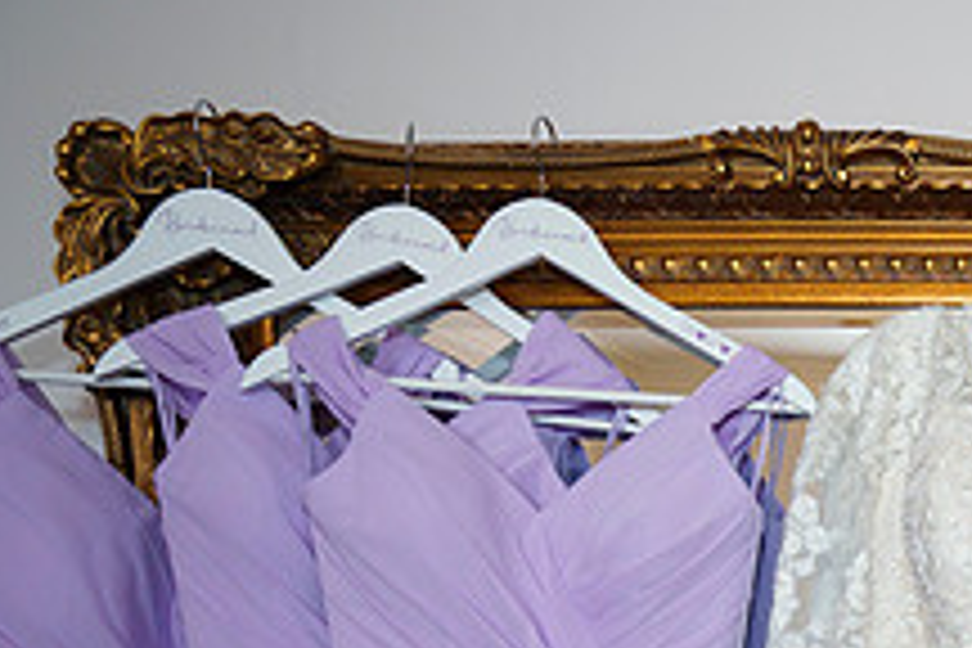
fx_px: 1161
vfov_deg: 26.9
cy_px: 812
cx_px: 1080
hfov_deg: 37.6
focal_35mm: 43
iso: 800
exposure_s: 1/80
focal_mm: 16
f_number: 4
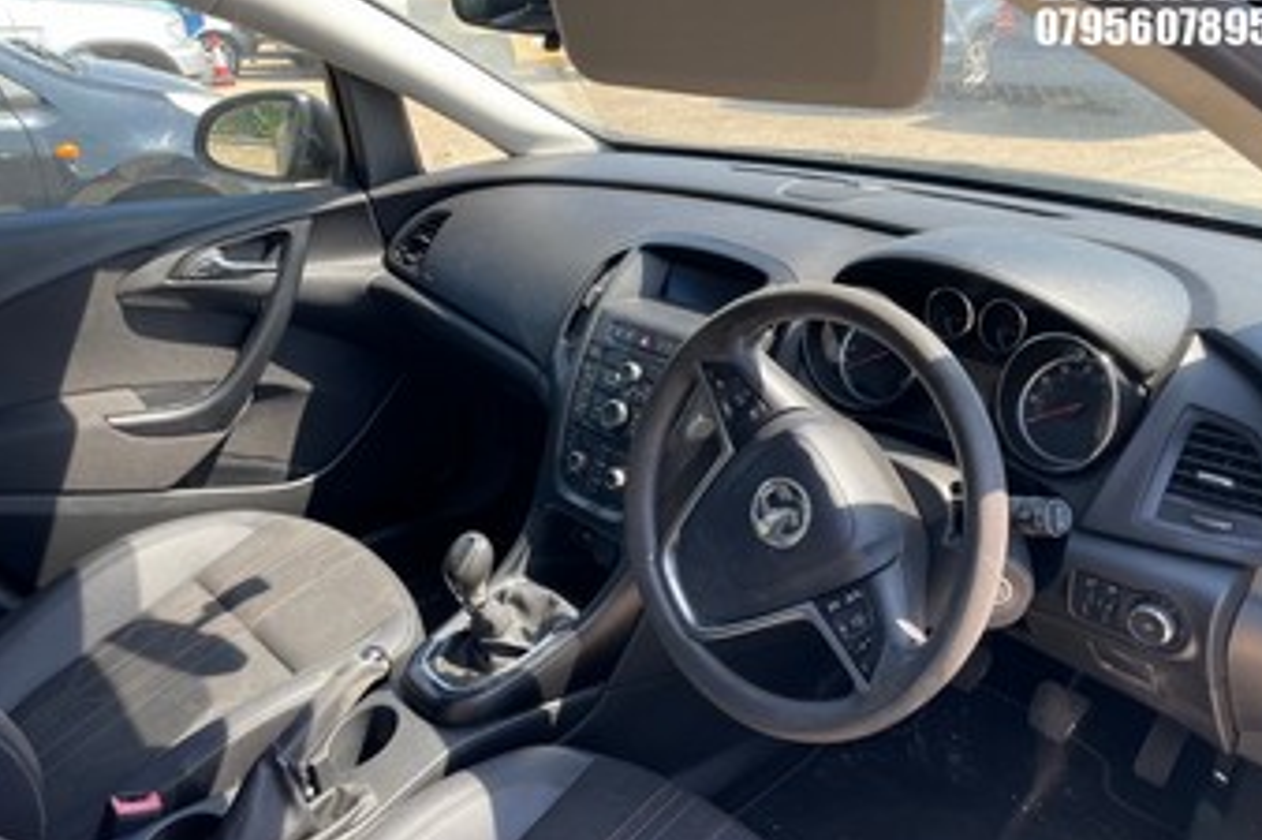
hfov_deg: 65.5
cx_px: 650
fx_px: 981
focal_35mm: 28
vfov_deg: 46.3
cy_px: 444
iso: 32
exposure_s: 1/317
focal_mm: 4.2
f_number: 1.6
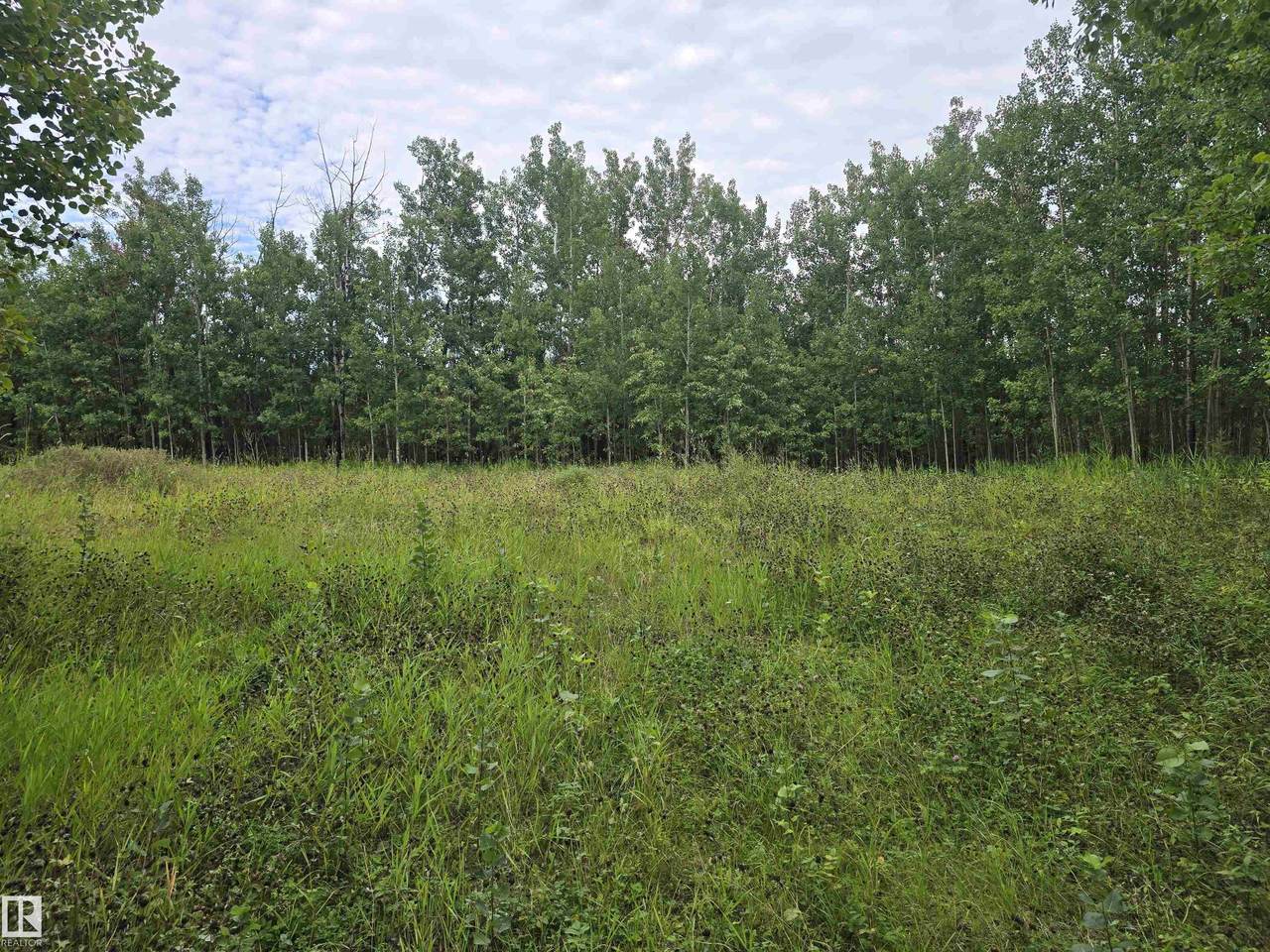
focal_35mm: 23
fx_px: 844
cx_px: 635
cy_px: 476
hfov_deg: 73.9
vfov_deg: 58.9
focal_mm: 6.3
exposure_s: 1/218
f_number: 1.7
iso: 12
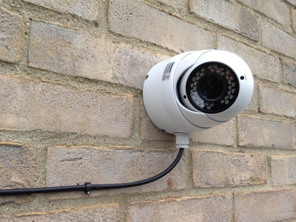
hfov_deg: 55.4
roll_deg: -1.5
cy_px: 111
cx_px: 148
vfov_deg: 42.9
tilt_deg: +8.3
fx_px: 282
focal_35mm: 33
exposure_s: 1/310
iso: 50
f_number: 2.4
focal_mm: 4.12
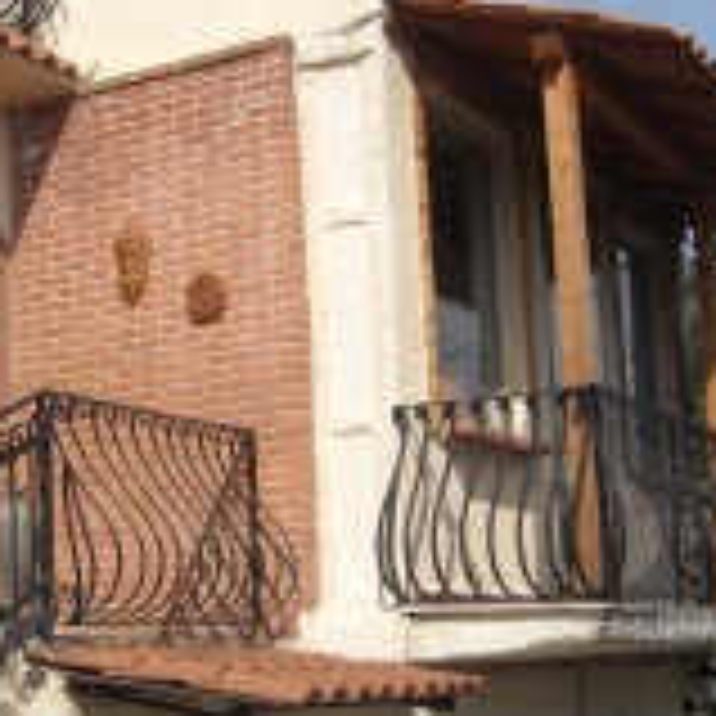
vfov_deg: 23.7
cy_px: 403
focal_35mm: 73
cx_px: 146
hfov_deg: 23.3
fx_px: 1708
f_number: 5.6
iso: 64
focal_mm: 5.7
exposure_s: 1/402
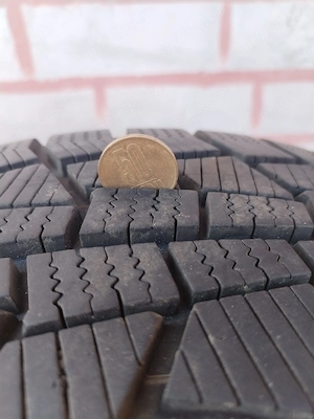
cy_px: 210
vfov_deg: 61.7
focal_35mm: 29
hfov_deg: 48.2
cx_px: 157
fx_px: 351
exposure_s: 1/100
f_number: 1.8
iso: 102
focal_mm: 4.75
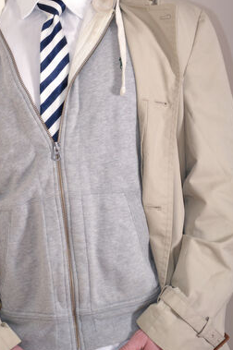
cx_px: 49
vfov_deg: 10.9
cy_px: 113
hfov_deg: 7.3
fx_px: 1827
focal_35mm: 188
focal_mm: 75
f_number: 4.2
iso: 400
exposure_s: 1/60
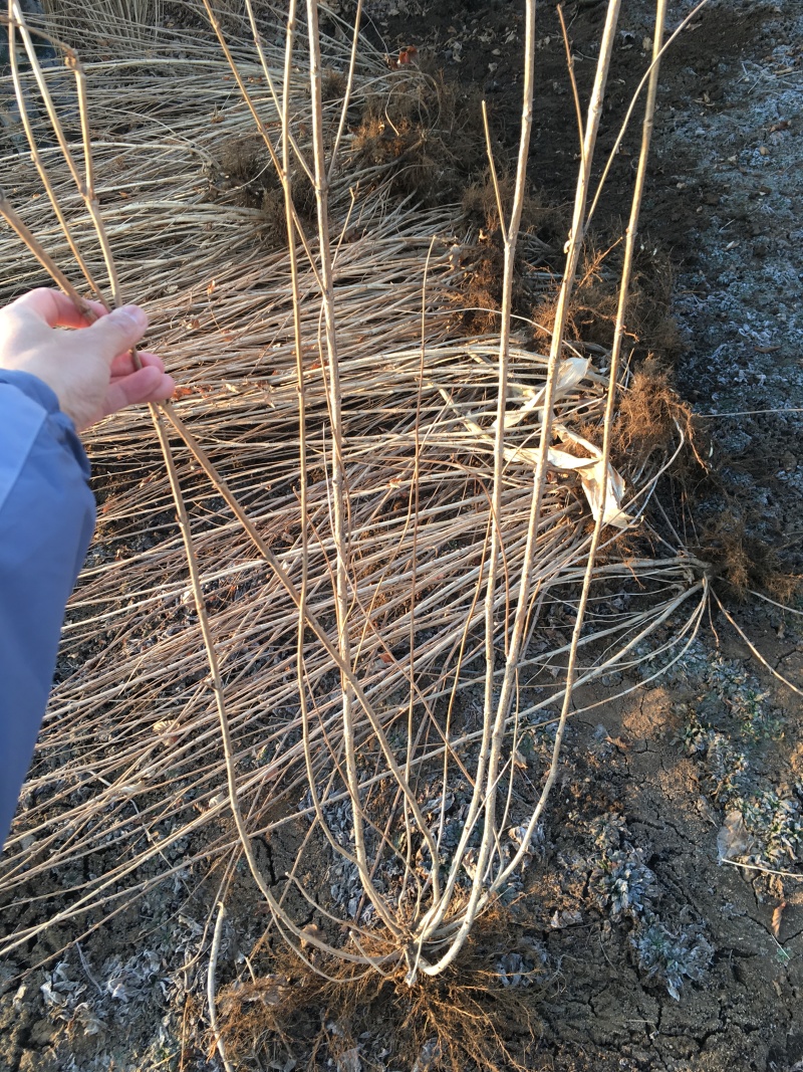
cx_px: 402
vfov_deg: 61.7
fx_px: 897
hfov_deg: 48.2
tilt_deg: -43.3
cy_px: 536
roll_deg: +14.3
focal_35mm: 29
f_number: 2.2
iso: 25
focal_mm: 4.15
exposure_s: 1/101
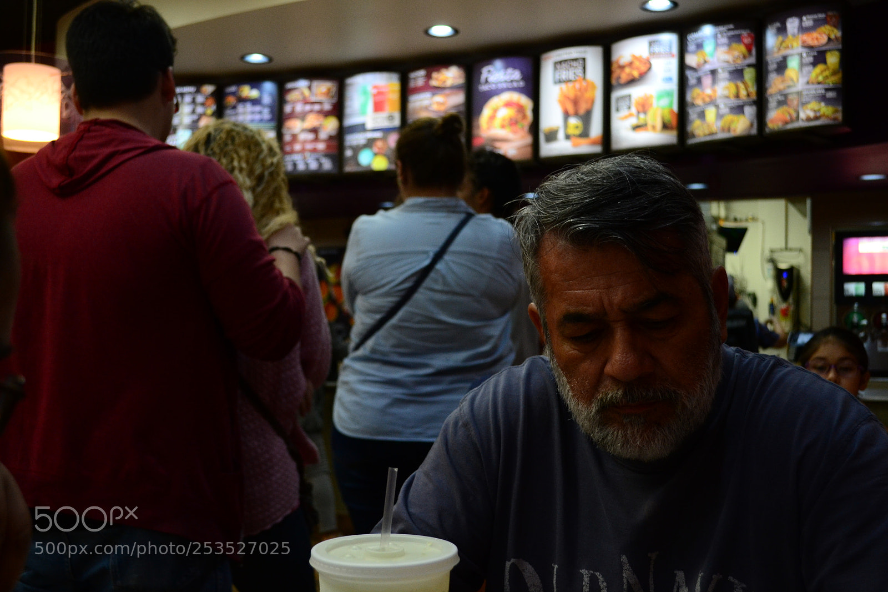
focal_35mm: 39
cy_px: 296
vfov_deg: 34.2
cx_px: 444
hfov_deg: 49.6
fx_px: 962
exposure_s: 1/100
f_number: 4.2
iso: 800
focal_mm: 26
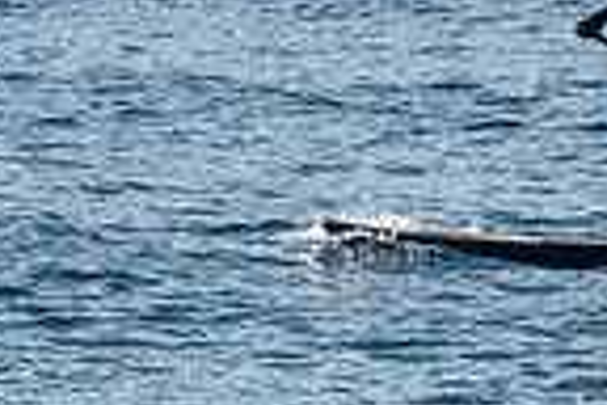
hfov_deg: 0.9
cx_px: 946
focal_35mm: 2413
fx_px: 40683
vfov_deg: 0.6
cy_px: 652
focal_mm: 500
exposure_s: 1/500
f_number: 18
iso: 320
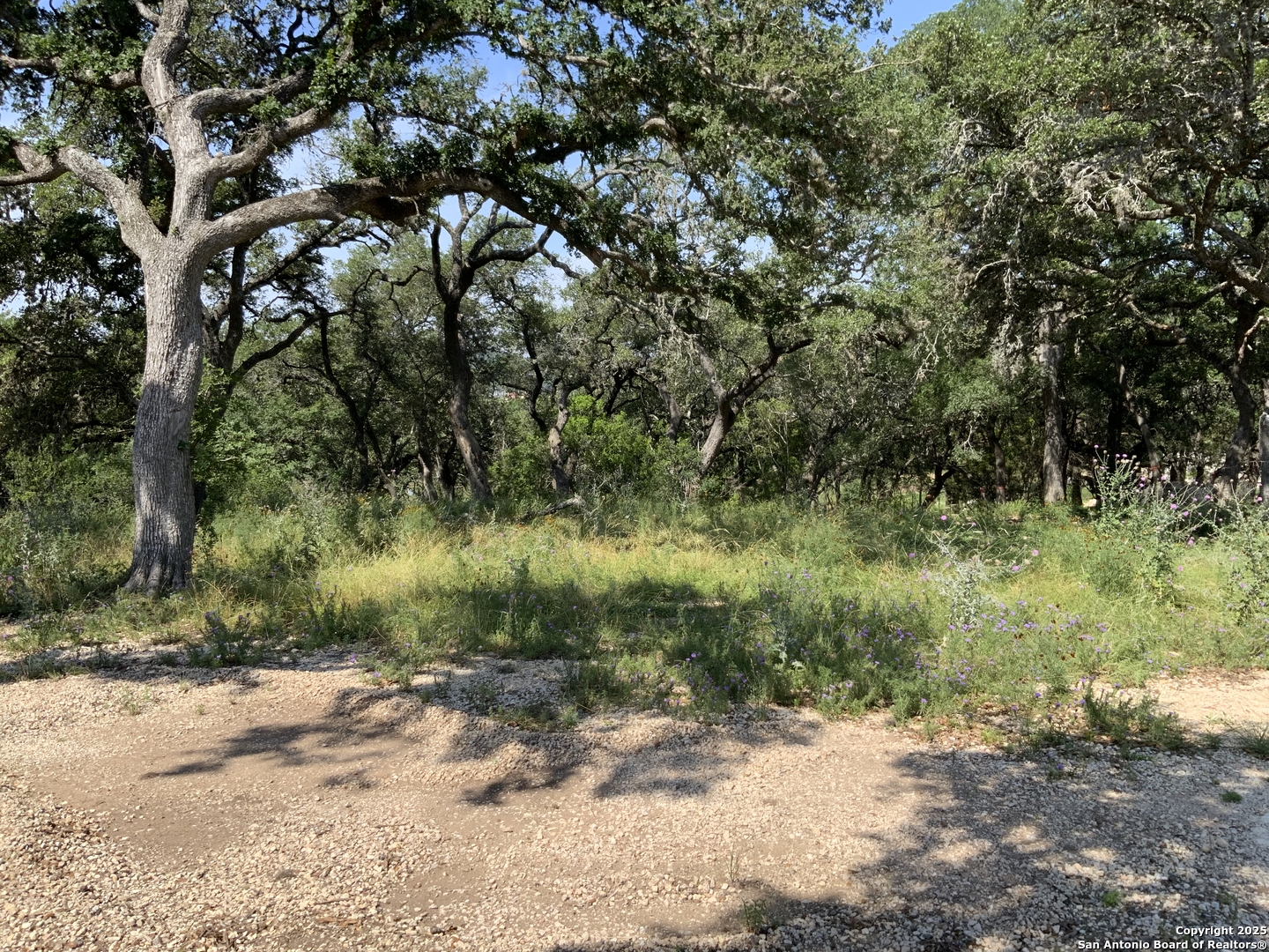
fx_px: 1063
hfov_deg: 61.7
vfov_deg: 48.2
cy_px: 476
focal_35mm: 29
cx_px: 634
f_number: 1.8
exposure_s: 1/1015
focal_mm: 3
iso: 16
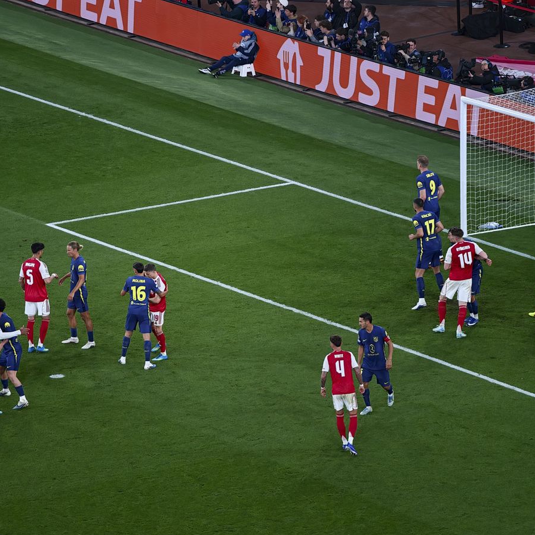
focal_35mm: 355
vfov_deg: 4.9
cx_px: 262
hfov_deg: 4.9
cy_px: 268
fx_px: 6207
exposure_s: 1/400
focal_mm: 20.1
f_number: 2.2
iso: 1000
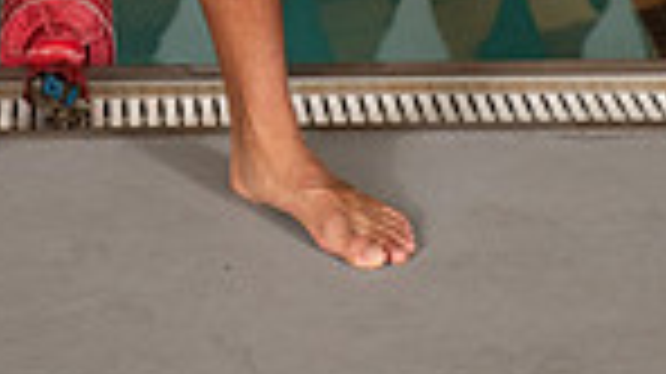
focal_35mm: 153
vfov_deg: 7.3
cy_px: -604
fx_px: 2700
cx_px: 68
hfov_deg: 13.9
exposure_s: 1/250
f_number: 7.1
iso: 800
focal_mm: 48
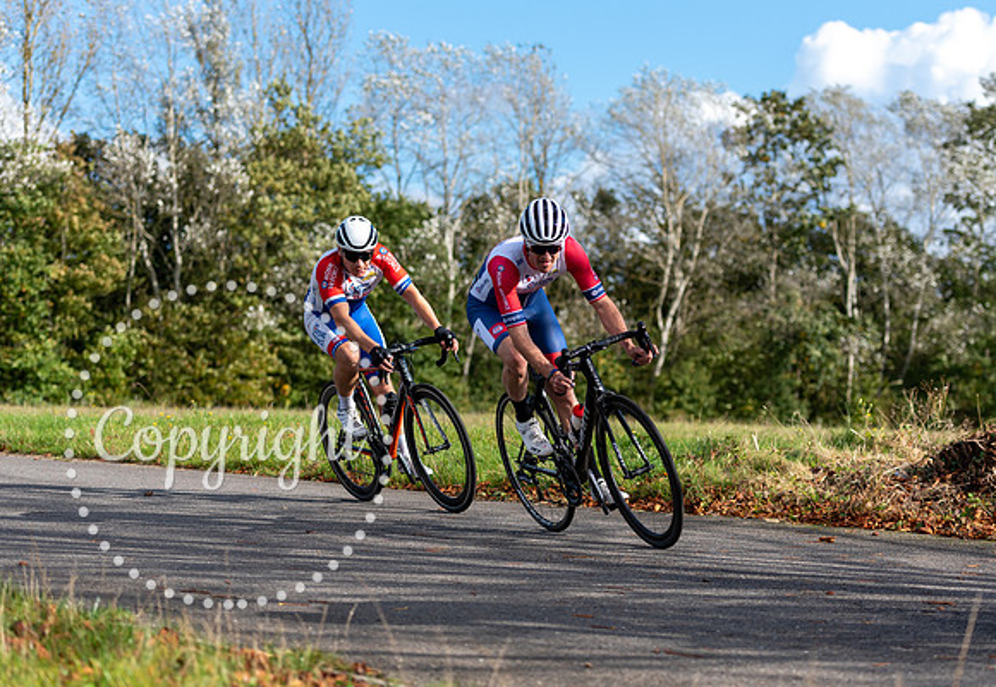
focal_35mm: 88
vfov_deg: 15.8
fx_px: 2472
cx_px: 535
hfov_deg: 22.8
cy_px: 322
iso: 160
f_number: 2.8
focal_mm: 70
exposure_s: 1/3200
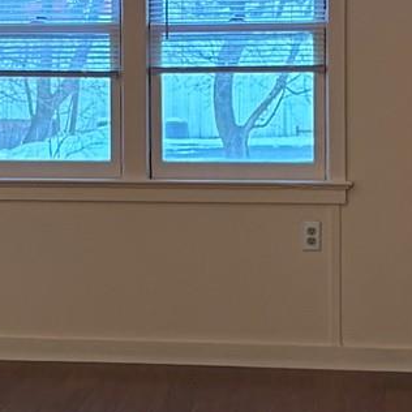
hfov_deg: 11.6
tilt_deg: -3.2
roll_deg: +1.0
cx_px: -21
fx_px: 2006
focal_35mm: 149
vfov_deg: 11.7
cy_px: 96
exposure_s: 1/60
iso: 125
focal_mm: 5.96
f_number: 1.6
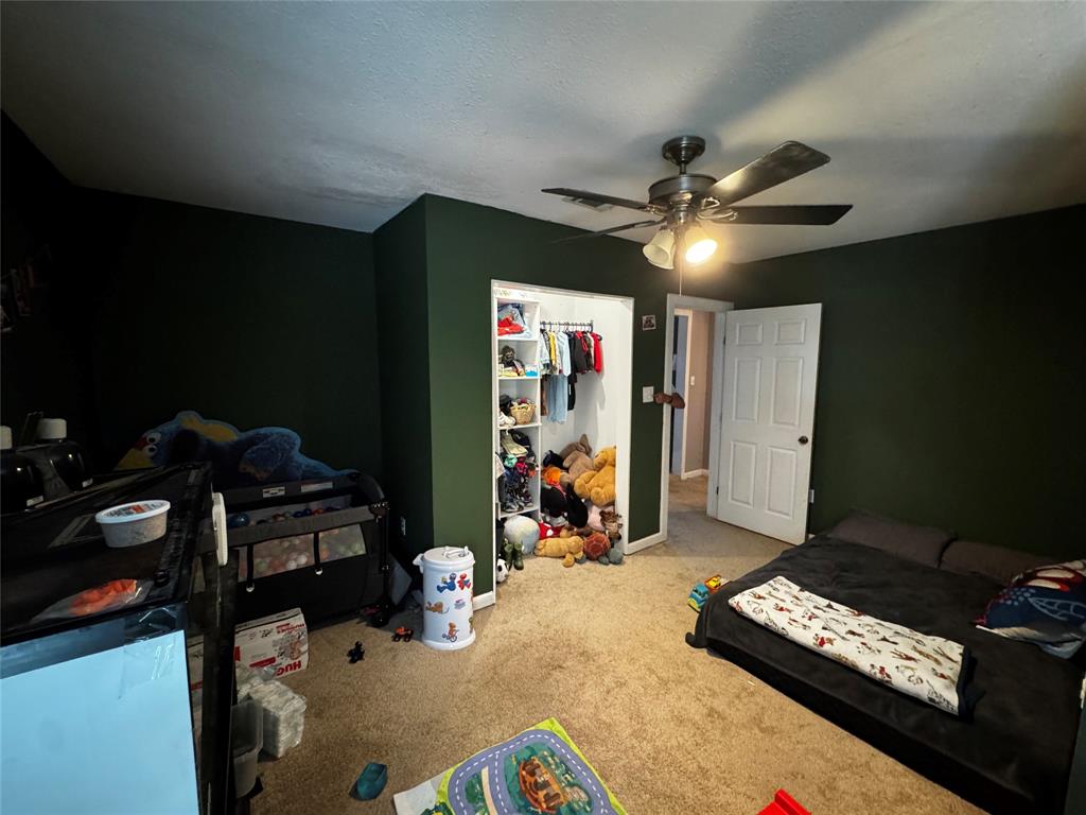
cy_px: 408
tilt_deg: -8.1
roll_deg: -0.6
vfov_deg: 85.7
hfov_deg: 102.1
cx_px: 543
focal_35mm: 14
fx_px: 439
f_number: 2.2
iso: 1250
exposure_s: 1/60
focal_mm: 2.22
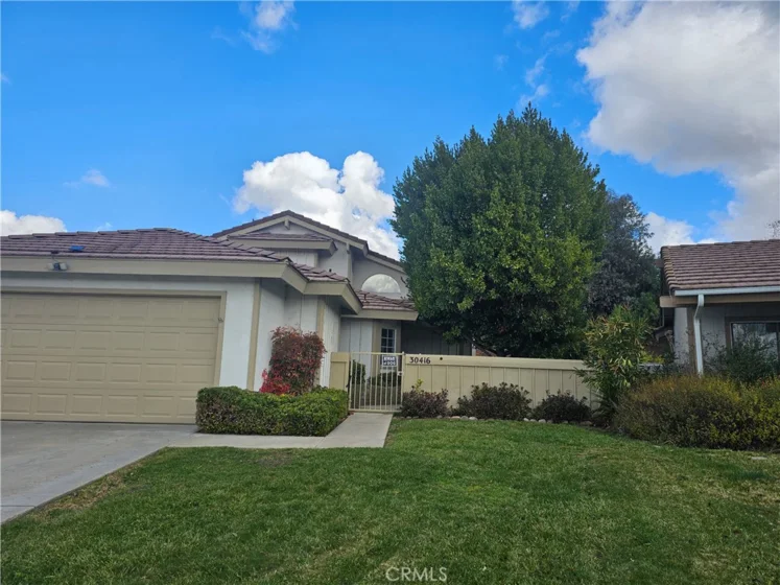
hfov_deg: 73.9
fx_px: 518
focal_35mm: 23
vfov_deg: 58.9
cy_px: 292
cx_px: 390
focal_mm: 6.3
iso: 10
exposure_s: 1/523
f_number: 1.7
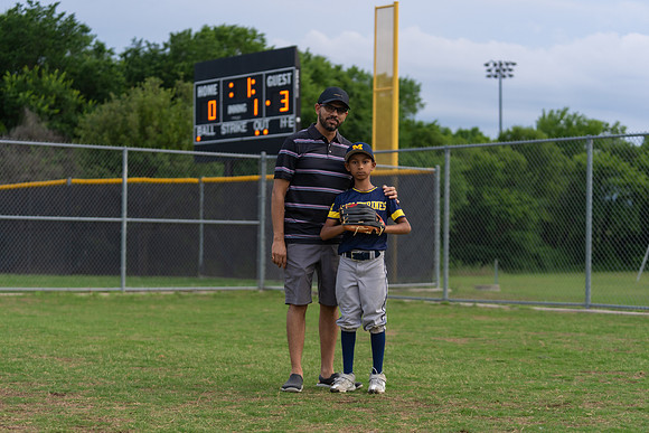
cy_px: 216
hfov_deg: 28.1
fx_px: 1298
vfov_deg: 18.9
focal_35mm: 72
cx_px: 324
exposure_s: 1/320
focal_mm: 72
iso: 250
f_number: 2.8
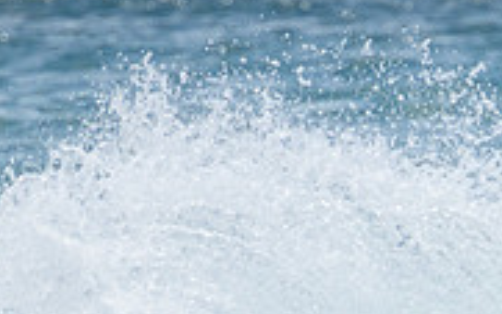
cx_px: 463
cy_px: 429
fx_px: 35833
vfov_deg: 0.5
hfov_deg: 0.8
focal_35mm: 2620
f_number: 11
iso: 720
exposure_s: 1/2000
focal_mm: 800
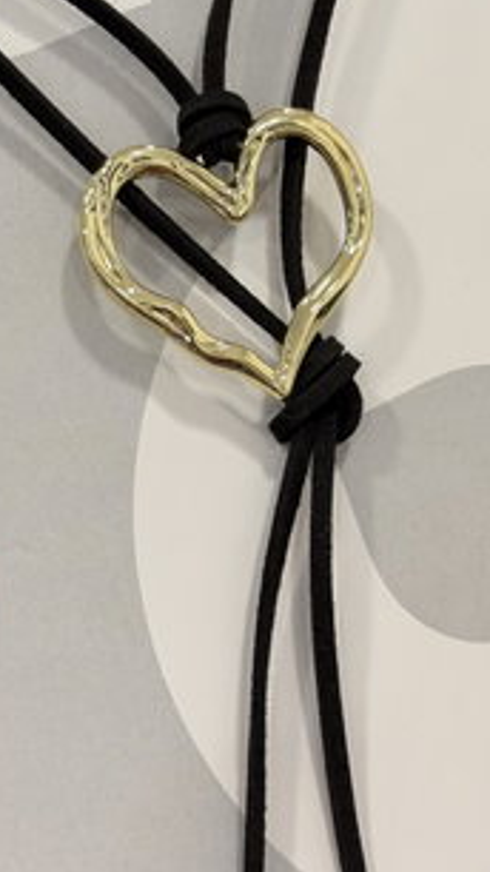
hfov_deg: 13.3
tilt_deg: -13.0
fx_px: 2103
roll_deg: -0.2
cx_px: 219
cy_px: 266
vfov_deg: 23.3
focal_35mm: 91
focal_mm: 6.76
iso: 64
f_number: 1.78
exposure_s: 1/50
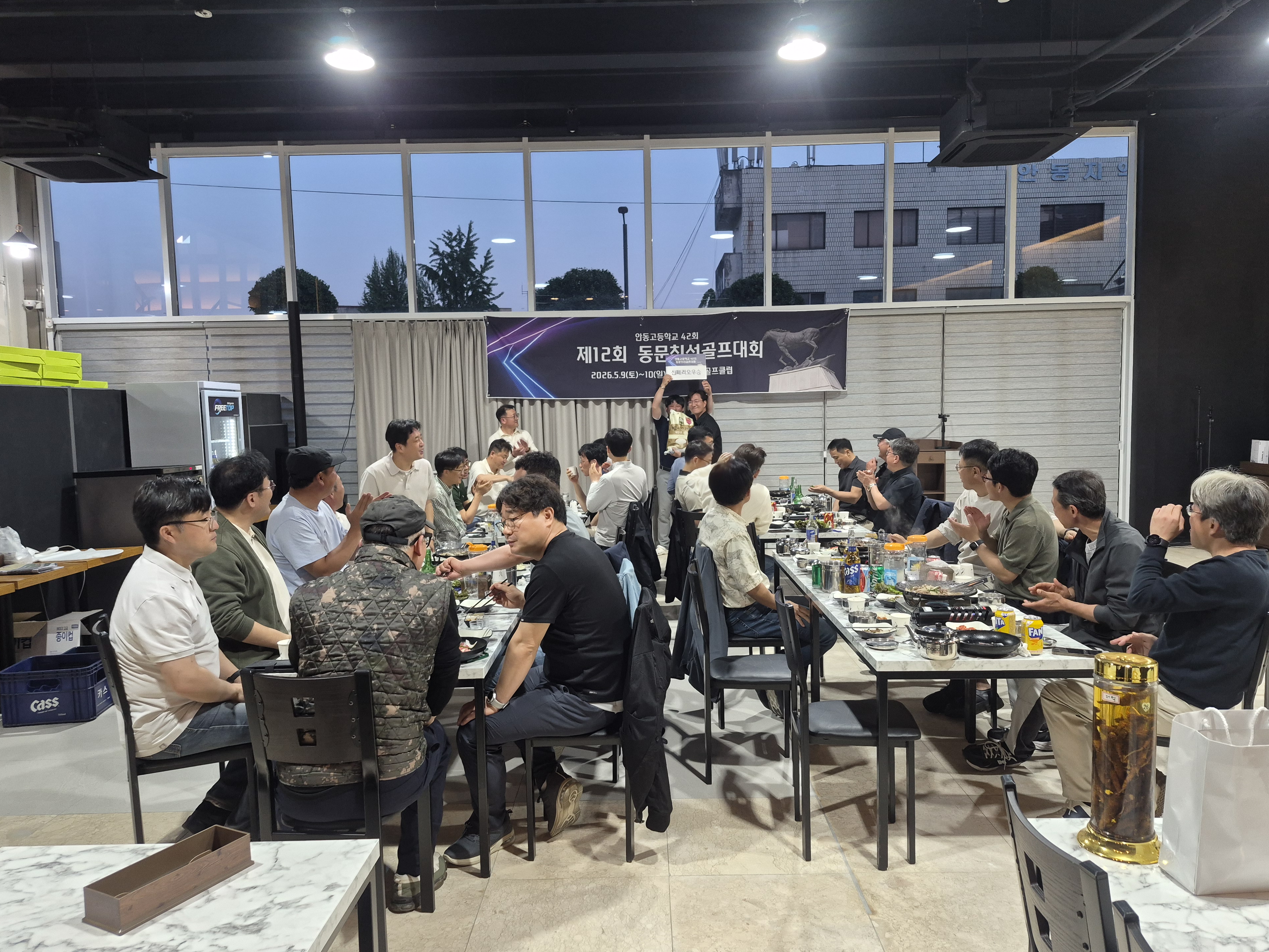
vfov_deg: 56.8
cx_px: 639
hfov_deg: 71.6
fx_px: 880
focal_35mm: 24
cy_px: 490
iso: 200
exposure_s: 1/120
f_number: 1.8
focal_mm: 5.4
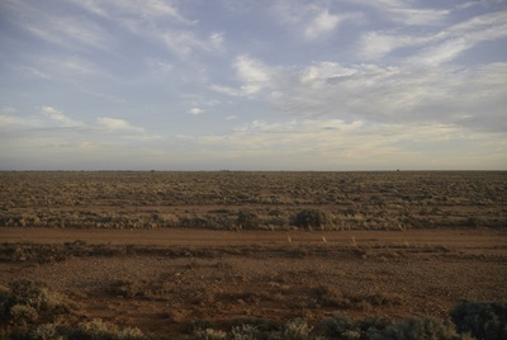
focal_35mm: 34
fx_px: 480
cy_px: 170
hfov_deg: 55.7
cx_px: 254
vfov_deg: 39.0
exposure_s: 1/1250
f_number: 4
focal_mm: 34
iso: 1250
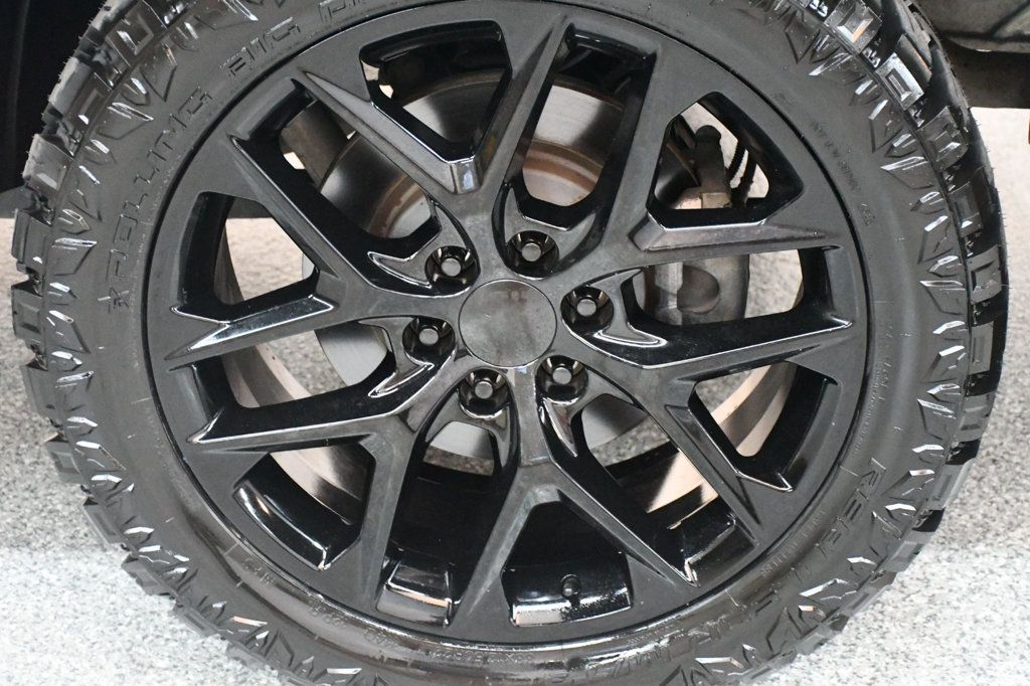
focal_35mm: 72
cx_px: 515
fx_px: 2059
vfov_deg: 18.9
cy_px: 343
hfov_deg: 28.1
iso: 12800
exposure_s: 1/60
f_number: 4.5
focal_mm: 48
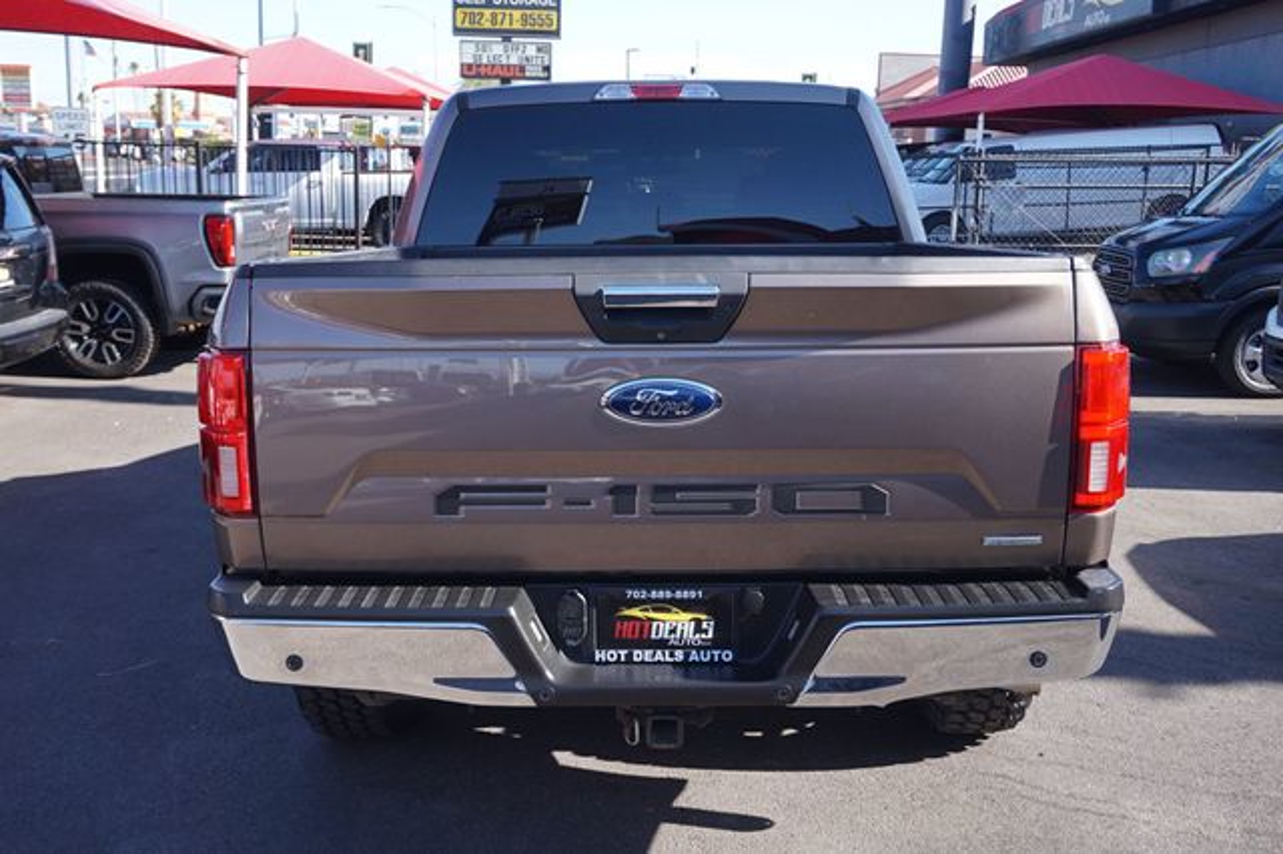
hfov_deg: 55.1
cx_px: 642
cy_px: 427
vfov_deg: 38.3
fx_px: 1229
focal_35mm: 34
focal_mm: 23
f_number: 6.3
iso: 160
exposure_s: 1/160
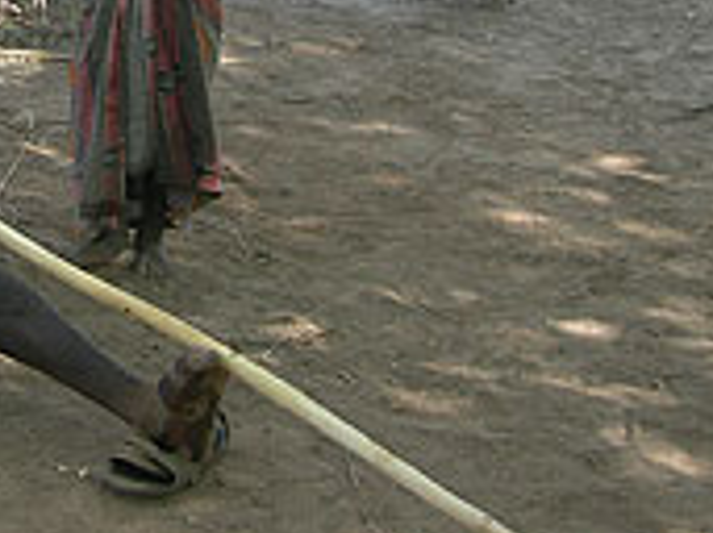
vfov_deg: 14.2
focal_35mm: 100
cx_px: -71
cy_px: -133
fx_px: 2058
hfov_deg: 18.9
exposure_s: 1/84.3
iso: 50
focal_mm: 7.8
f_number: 2.8
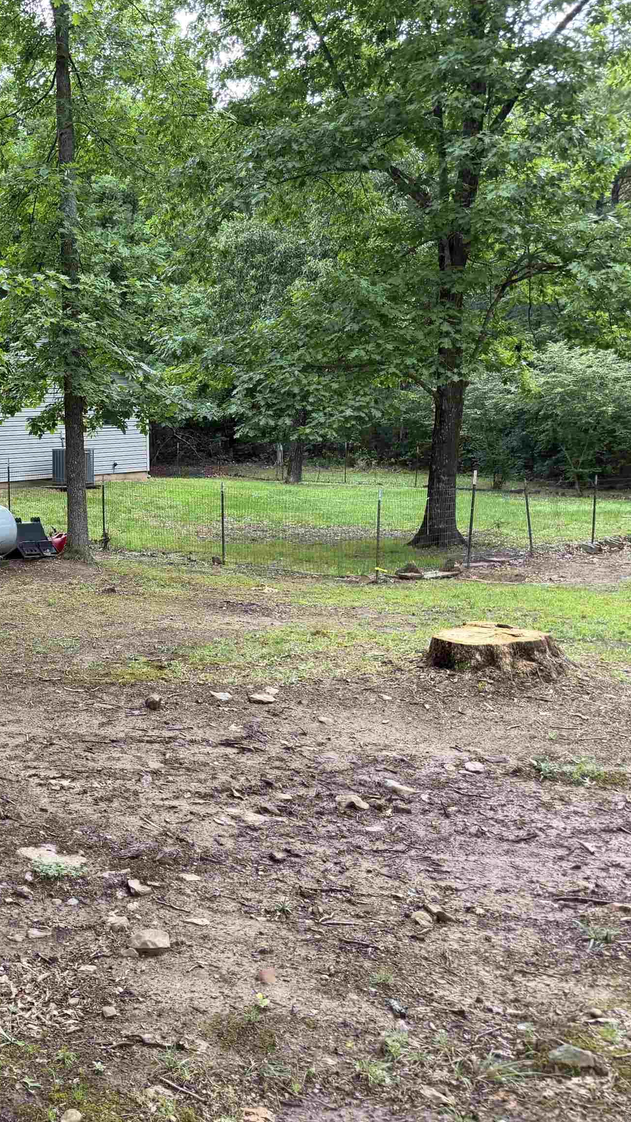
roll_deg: +3.4
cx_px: -77
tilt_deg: -6.6
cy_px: 560
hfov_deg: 30.0
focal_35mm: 35
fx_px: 1041
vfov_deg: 56.6
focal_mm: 6.76
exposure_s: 1/121
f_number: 1.78
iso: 125
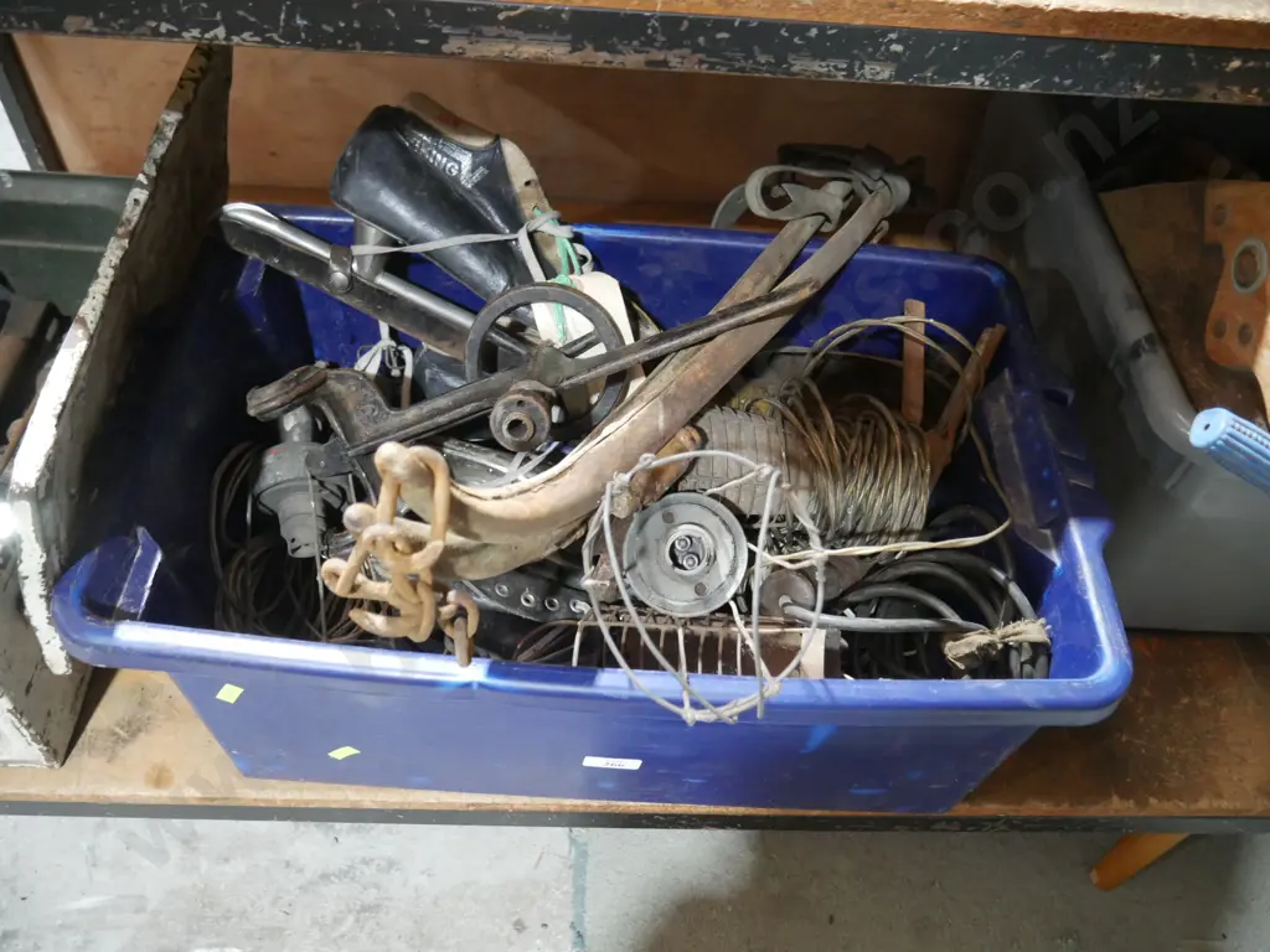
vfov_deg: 49.7
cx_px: 635
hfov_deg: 63.4
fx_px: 1027
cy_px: 476
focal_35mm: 28
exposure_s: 1/60
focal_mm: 14
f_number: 3.5
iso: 2500
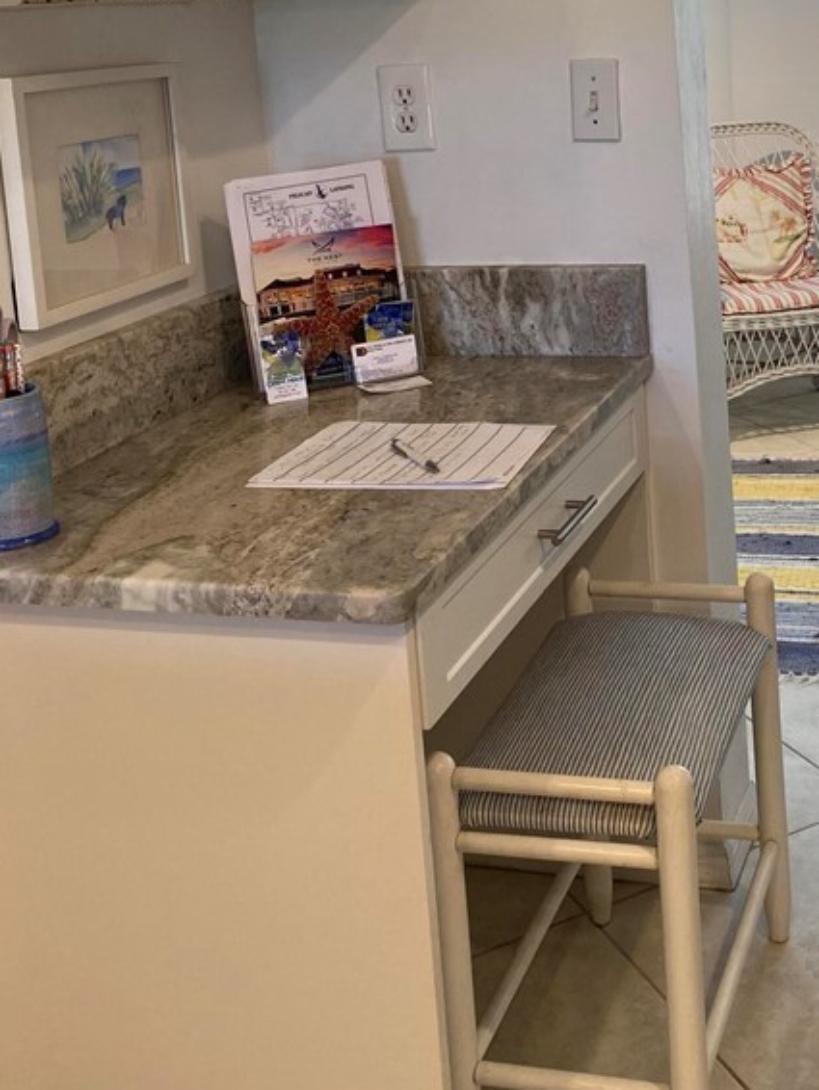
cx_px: 663
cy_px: 208
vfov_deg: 38.8
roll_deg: +3.6
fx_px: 1482
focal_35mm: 47
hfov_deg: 30.1
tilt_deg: -7.2
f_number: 1.8
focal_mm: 4.25
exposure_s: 1/120
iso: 100
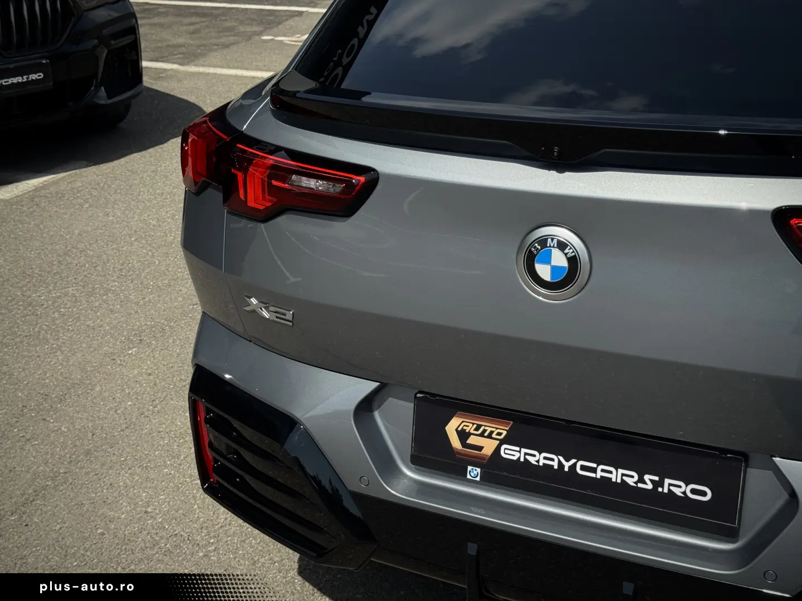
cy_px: 300
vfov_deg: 30.3
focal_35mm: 48
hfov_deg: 39.7
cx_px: 401
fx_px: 1112
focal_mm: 6.76
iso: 64
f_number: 1.78
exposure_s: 1/6410
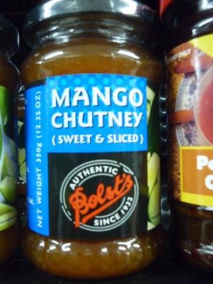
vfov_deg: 55.4
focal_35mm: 33
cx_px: 106
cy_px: 142
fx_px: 271
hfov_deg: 42.9
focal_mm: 5.5
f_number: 2.8
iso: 800
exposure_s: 1/30
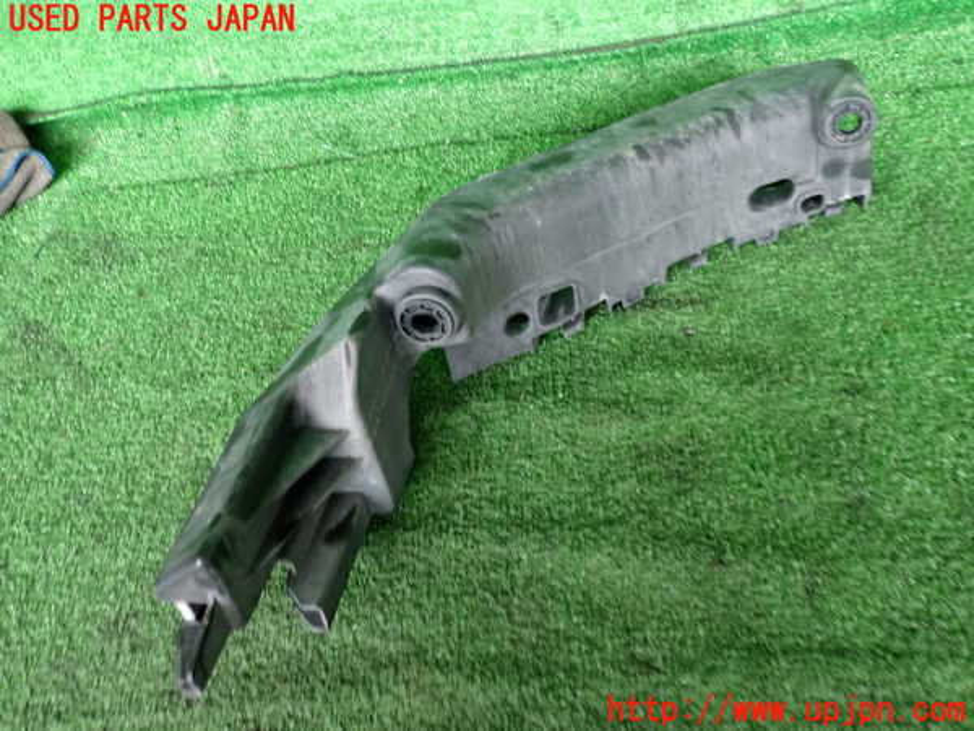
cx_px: 487
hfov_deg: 60.0
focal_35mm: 30
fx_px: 844
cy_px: 366
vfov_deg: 46.8
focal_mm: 5.4
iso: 400
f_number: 2.3
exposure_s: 1/30
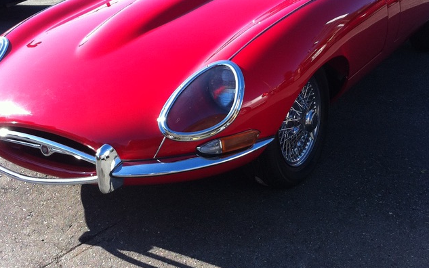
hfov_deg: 34.0
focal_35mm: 60
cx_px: 224
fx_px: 702
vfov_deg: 21.3
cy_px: 38
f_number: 2.8
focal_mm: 3.85
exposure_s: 1/382
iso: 80
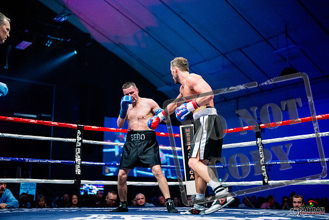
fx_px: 457
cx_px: 164
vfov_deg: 27.0
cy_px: 110
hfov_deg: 39.6
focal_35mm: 50
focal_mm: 50
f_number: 1.4
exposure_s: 1/1600
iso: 6400
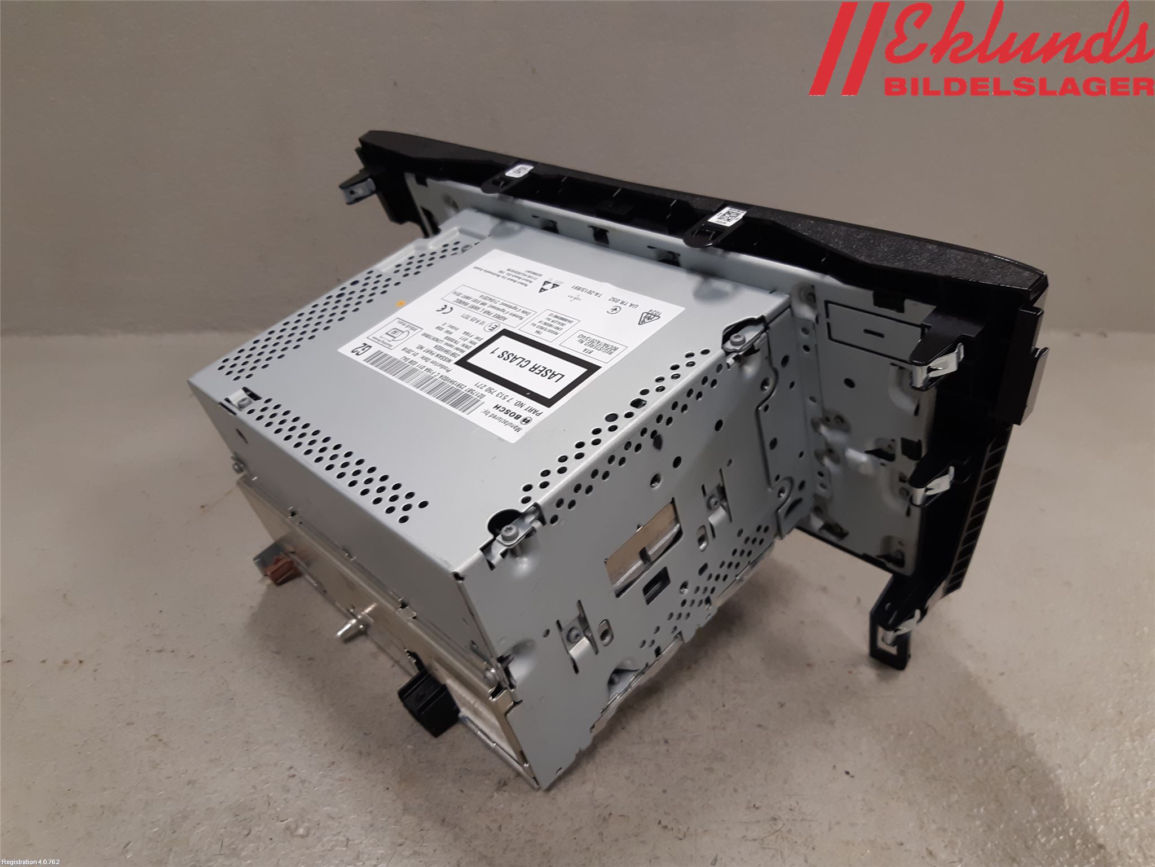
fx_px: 868
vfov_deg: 53.1
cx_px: 578
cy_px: 434
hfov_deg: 67.3
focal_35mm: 26
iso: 100
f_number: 1.7
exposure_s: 1/50
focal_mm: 3.93
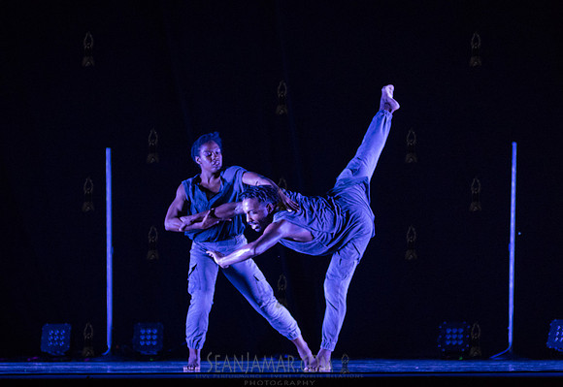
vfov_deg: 4.7
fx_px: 4700
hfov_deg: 6.9
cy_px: 220
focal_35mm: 298
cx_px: 224
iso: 4000
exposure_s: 1/500
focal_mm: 200
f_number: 2.8
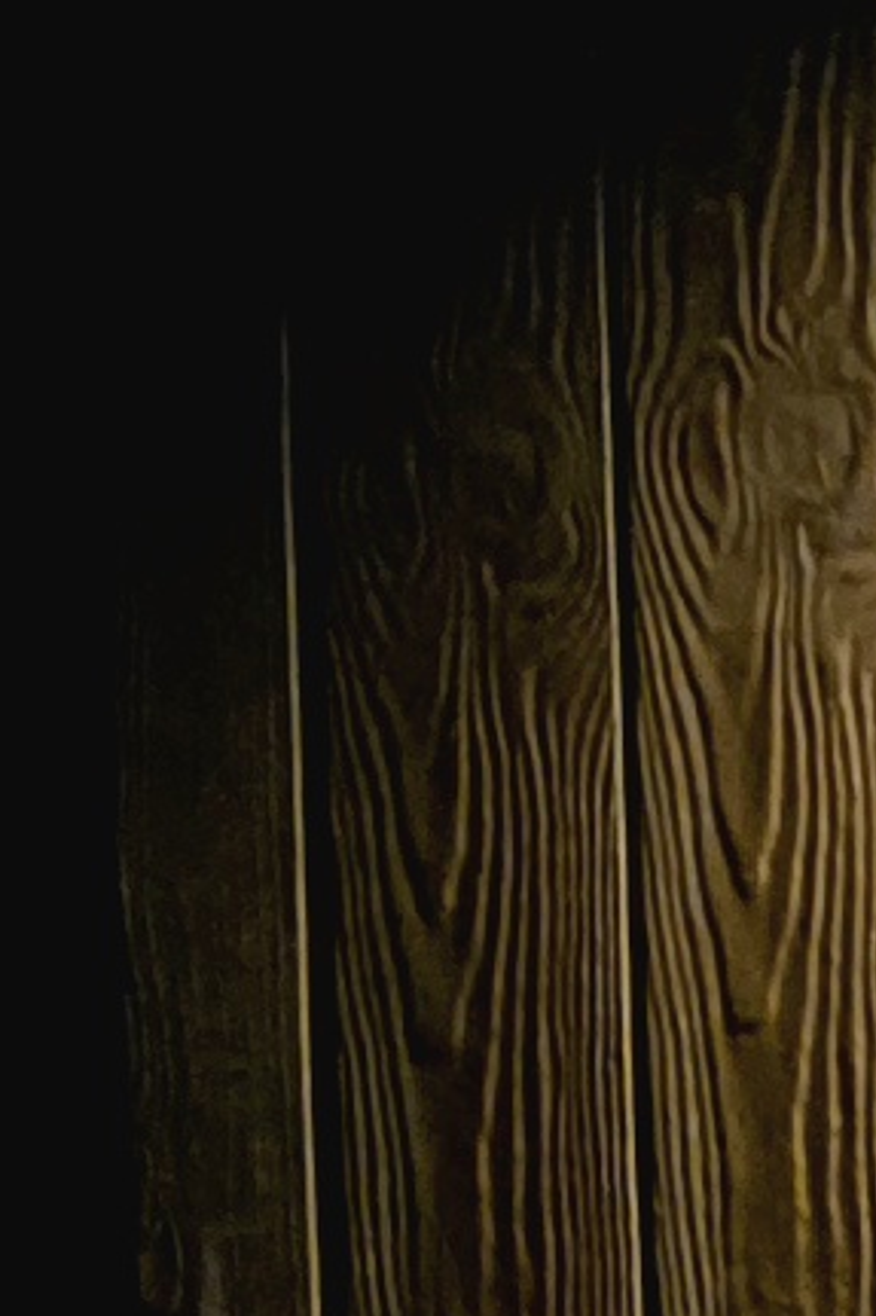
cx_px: 6001
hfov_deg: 4.2
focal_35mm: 222
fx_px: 8109
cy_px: 1487
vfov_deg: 9.2
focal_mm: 6.3
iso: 800
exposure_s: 1/120
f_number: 1.7
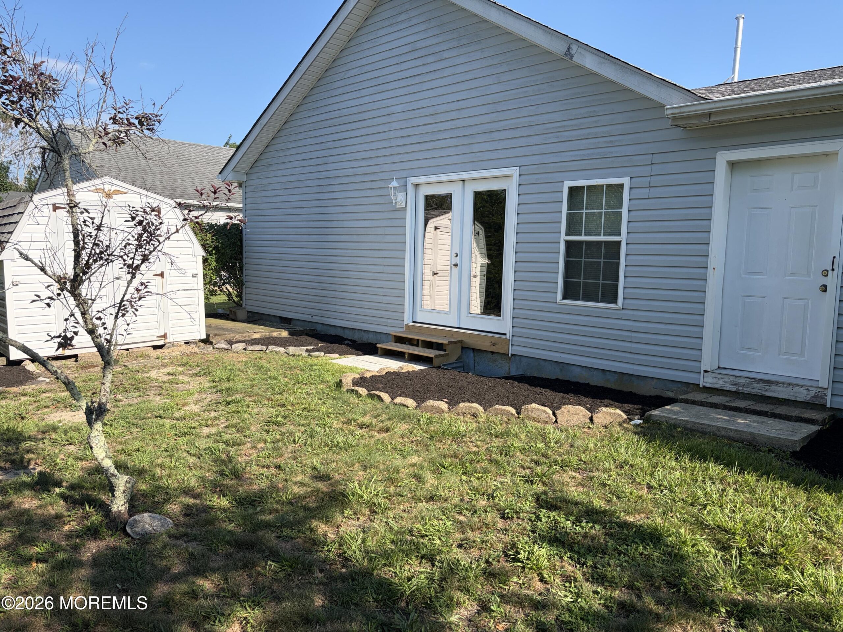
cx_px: 422
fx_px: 633
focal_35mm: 26
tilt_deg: -5.0
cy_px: 316
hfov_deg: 67.3
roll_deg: -1.1
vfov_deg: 53.1
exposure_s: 1/2747
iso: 64
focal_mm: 5.96
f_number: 1.6
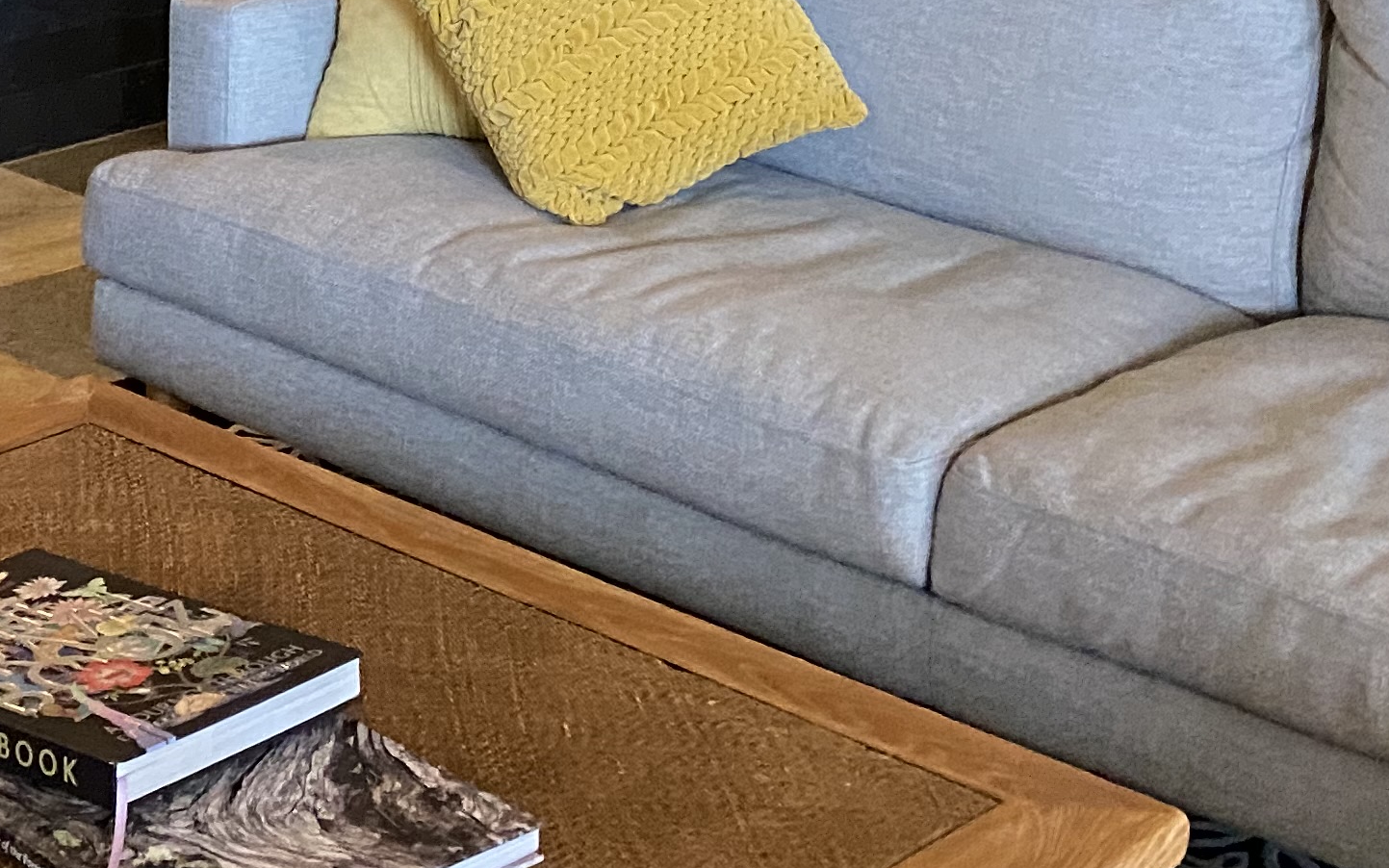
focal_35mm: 77
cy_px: -505
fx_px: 2915
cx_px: -339
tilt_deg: -3.9
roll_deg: +1.1
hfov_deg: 24.0
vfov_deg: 15.4
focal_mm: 4.25
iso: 500
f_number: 1.8
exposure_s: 1/25
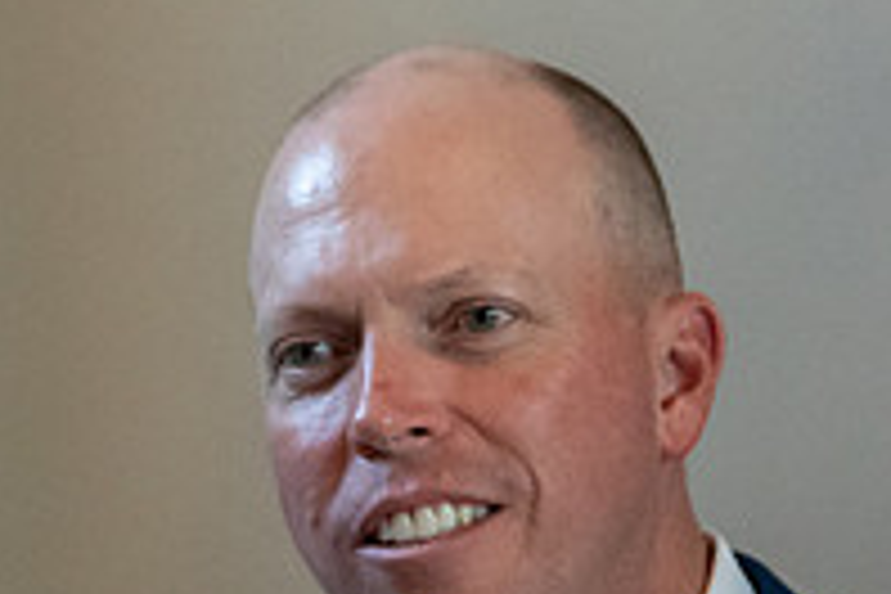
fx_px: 14799
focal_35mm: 598
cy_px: 367
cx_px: 174
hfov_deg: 3.4
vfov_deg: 2.3
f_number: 2.8
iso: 3200
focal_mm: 130
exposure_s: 1/320
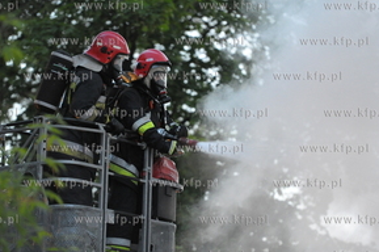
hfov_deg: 7.4
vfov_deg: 4.9
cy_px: 130
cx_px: 155
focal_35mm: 277
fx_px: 2913
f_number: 2.8
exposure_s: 1/50
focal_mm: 200
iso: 3200
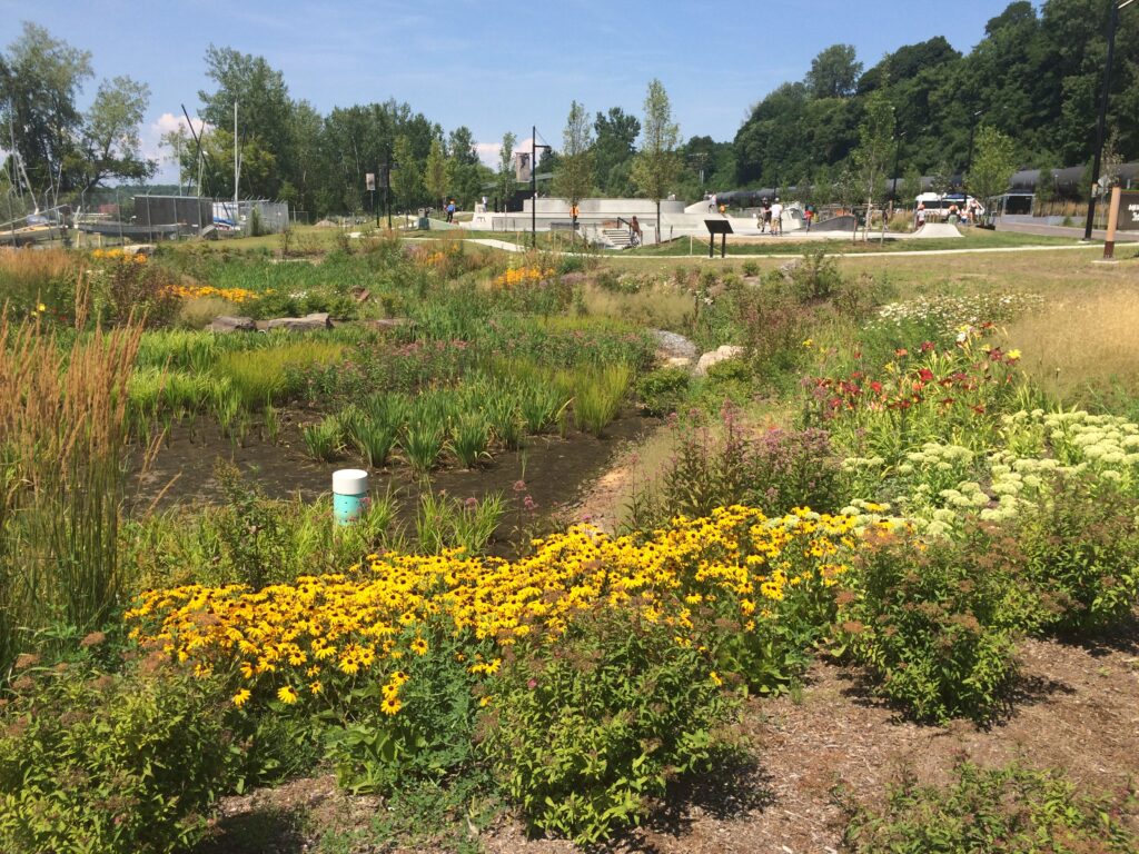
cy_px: 427
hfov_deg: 61.7
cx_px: 570
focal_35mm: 29
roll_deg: -0.2
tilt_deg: -13.2
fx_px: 954
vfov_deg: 48.2
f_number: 2.2
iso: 32
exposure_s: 1/2053
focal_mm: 4.15
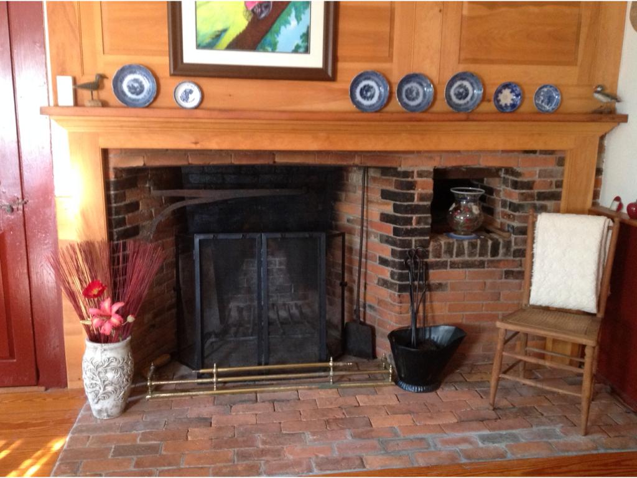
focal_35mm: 35
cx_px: 318
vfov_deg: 40.7
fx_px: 644
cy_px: 239
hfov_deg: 52.6
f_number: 2.4
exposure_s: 1/15
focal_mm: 4.28
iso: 320
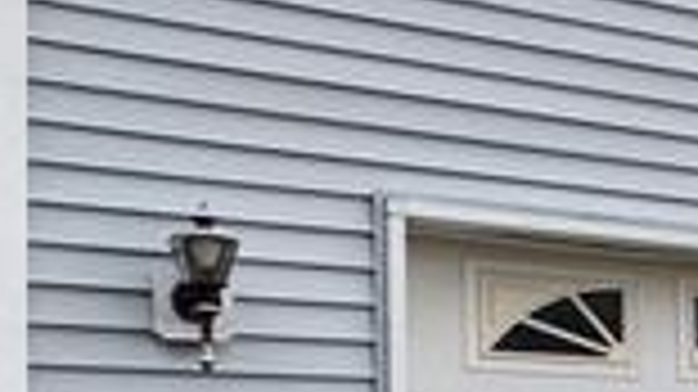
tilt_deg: +0.9
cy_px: 496
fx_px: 1868
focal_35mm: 101
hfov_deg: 16.3
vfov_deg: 11.7
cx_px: 1396
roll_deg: +1.1
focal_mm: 2.22
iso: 40
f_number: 2.2
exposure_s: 1/269
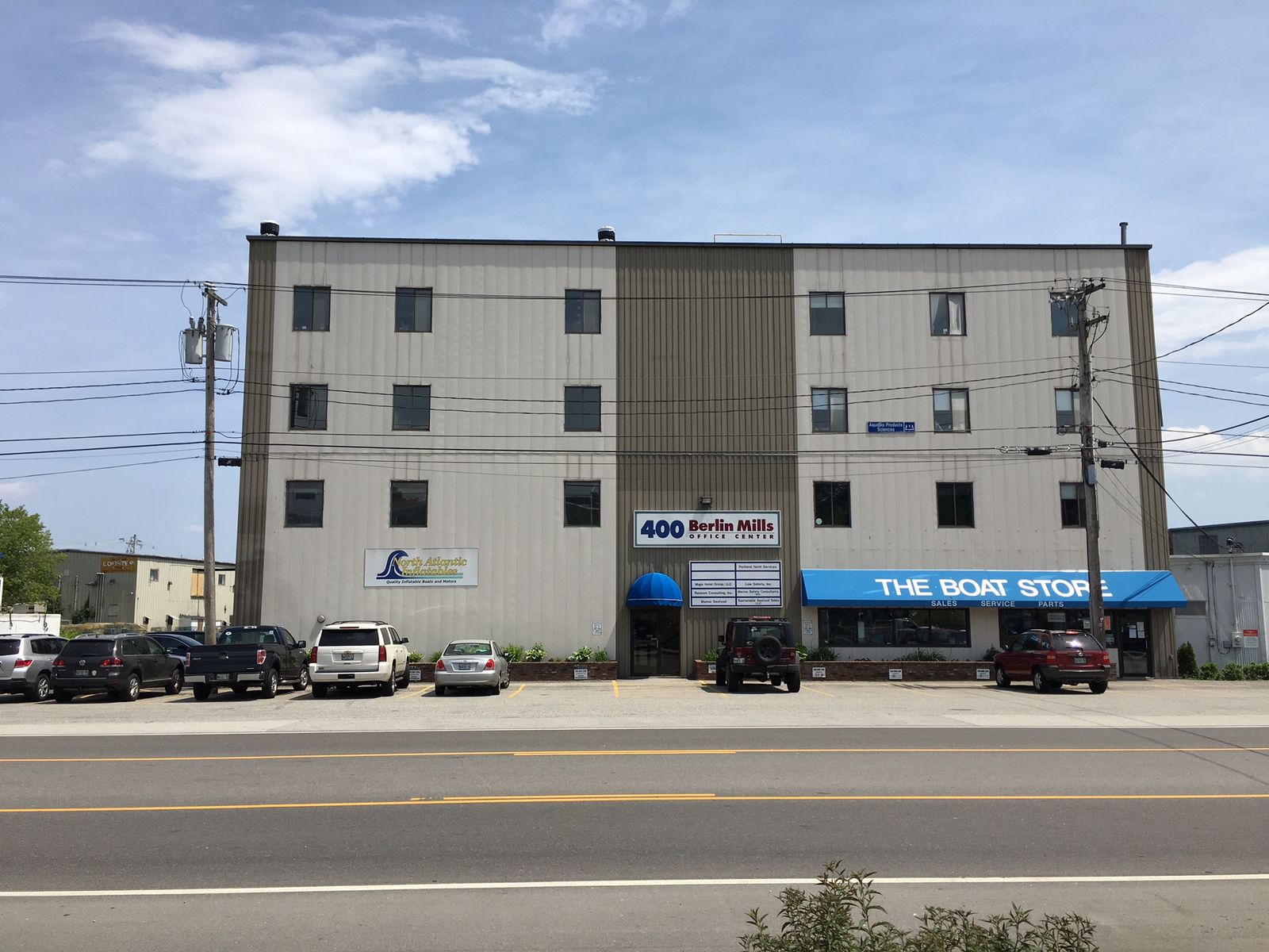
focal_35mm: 29
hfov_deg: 61.7
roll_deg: -0.4
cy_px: 476
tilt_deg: +8.1
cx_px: 634
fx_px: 1063
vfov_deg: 48.2
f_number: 2.2
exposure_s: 1/2024
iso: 25
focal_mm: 4.15
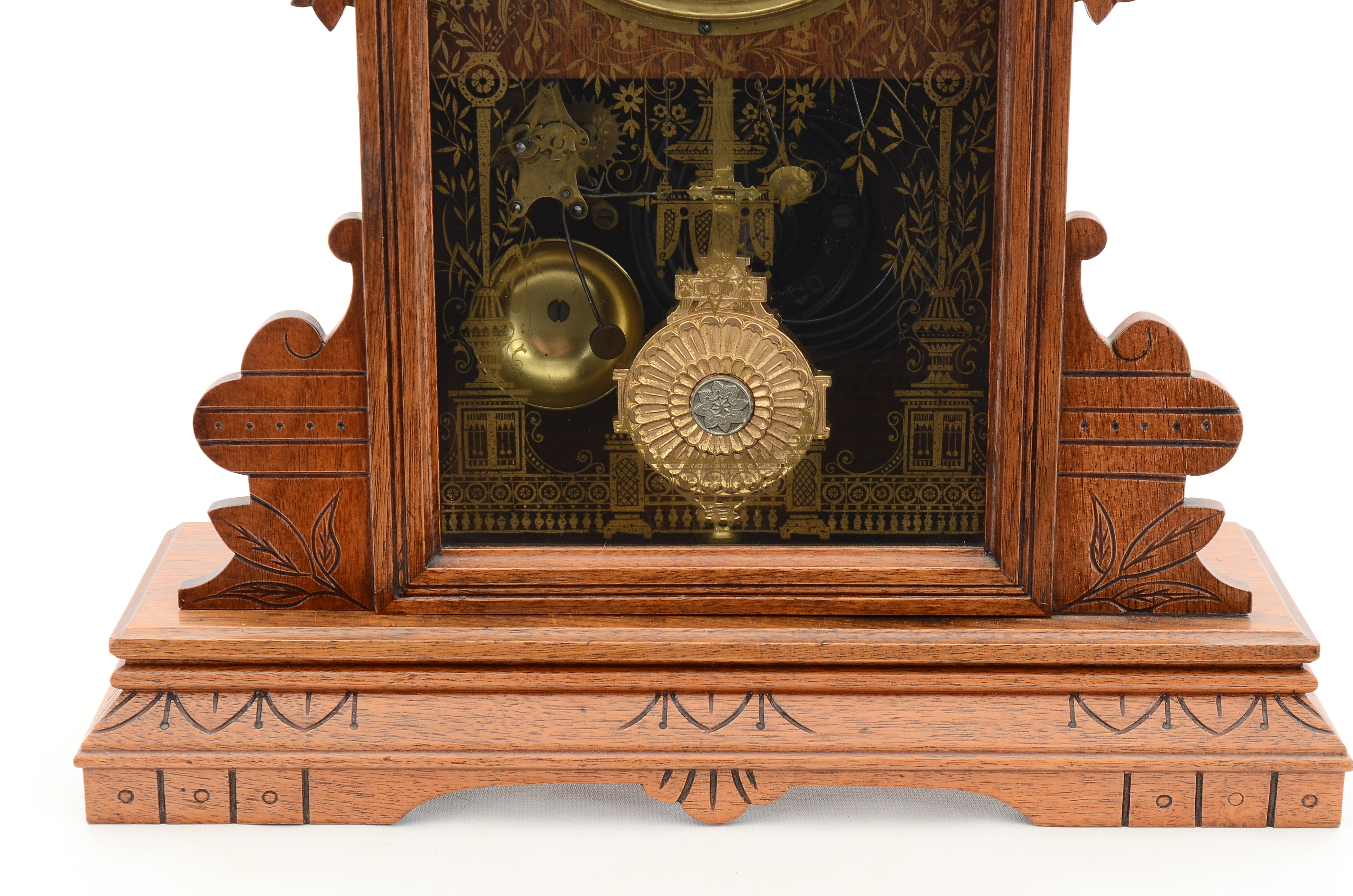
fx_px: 3094
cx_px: 676
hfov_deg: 24.7
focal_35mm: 82
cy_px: 448
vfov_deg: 16.5
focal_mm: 55
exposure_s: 1/60
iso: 320
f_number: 10
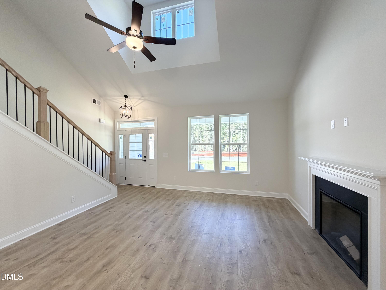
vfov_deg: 85.7
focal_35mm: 14
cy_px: 145
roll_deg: +0.6
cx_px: 193
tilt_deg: -0.9
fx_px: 156
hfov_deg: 102.1
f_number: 2.2
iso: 160
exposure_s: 1/120
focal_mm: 2.22
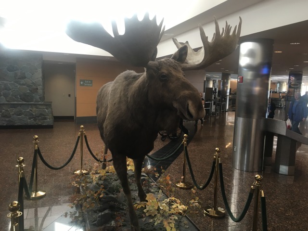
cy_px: 116
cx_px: 154
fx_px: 258
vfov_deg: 48.2
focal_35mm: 29
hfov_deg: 61.7
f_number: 2.2
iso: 25
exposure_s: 1/30
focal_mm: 4.15
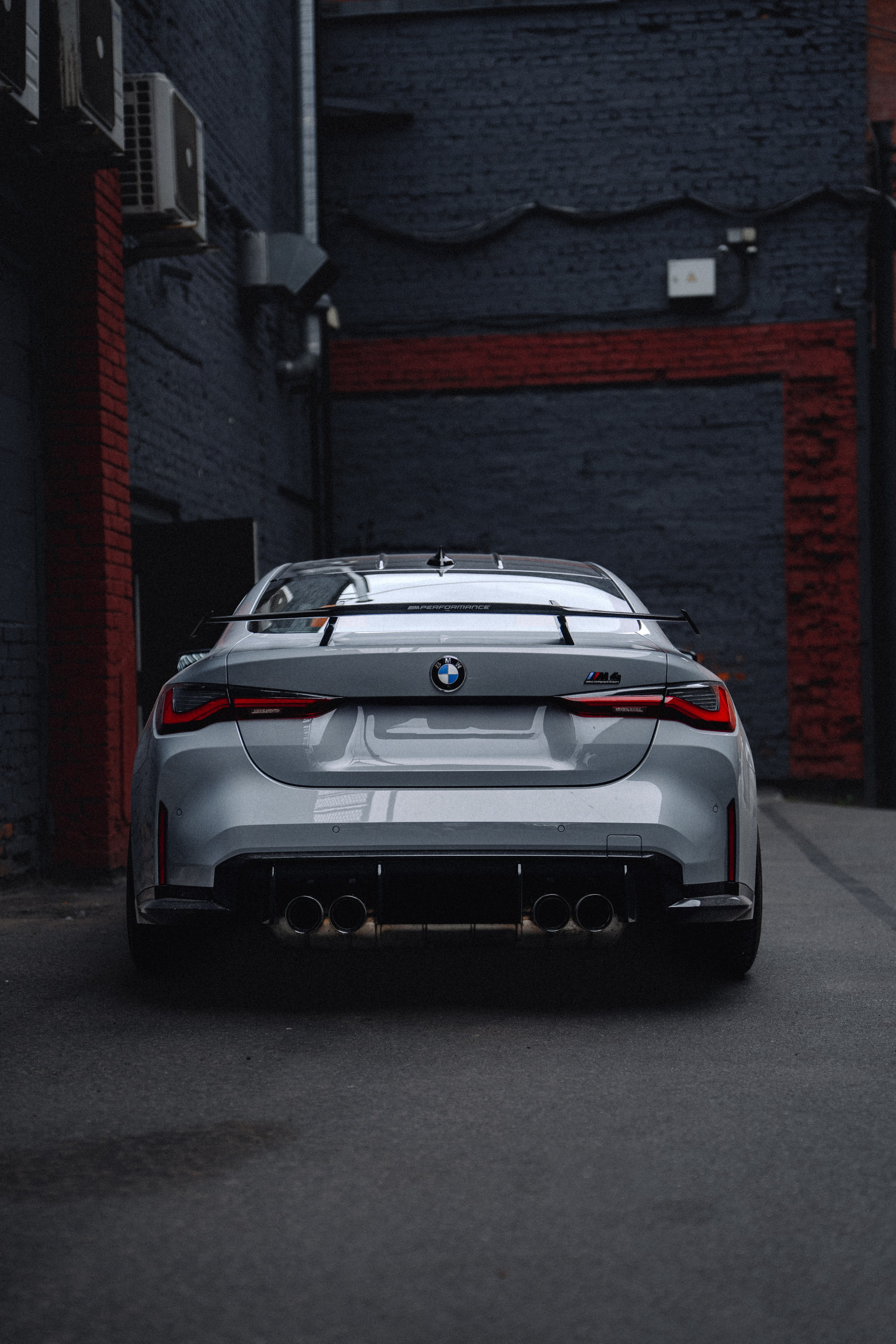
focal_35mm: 60
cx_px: 448
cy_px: 672
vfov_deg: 33.4
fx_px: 2240
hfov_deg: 22.6
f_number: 2
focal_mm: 60
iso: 200
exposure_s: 1/1250
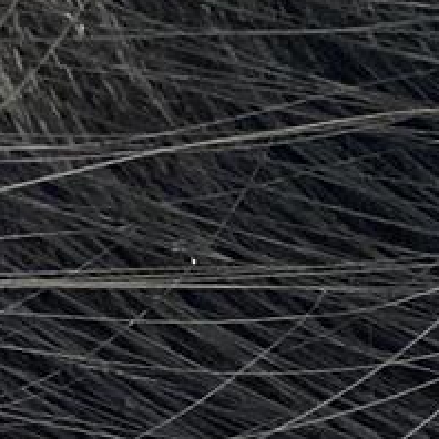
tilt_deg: -51.9
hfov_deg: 8.3
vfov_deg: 8.4
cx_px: -185
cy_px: 146
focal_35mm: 208
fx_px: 2984
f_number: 2.4
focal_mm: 3.3
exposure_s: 1/40
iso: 400
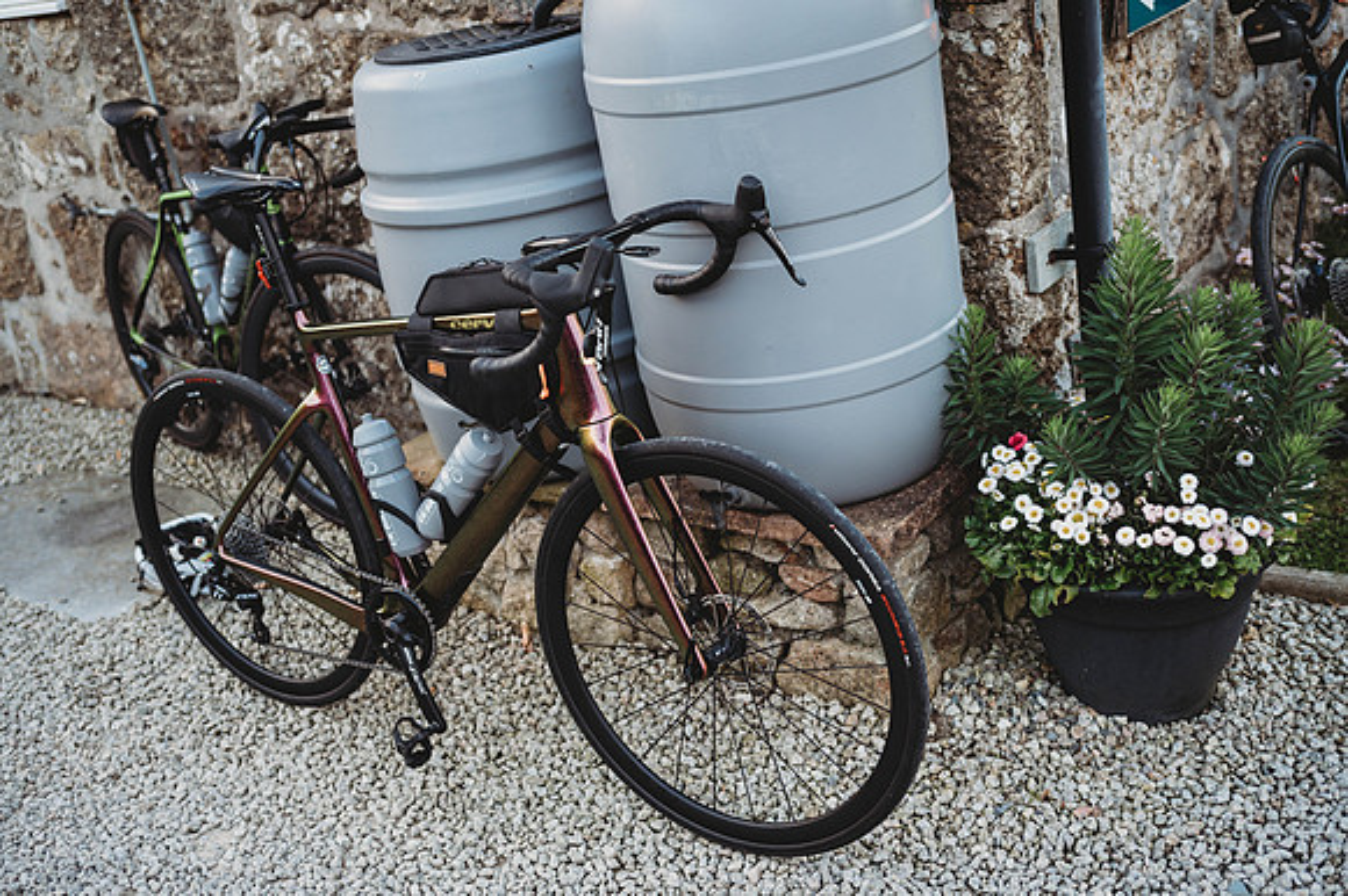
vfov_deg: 33.4
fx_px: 1497
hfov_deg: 48.5
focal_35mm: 40
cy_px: 448
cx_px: 674
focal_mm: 40
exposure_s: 1/160
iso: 360
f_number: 2.5
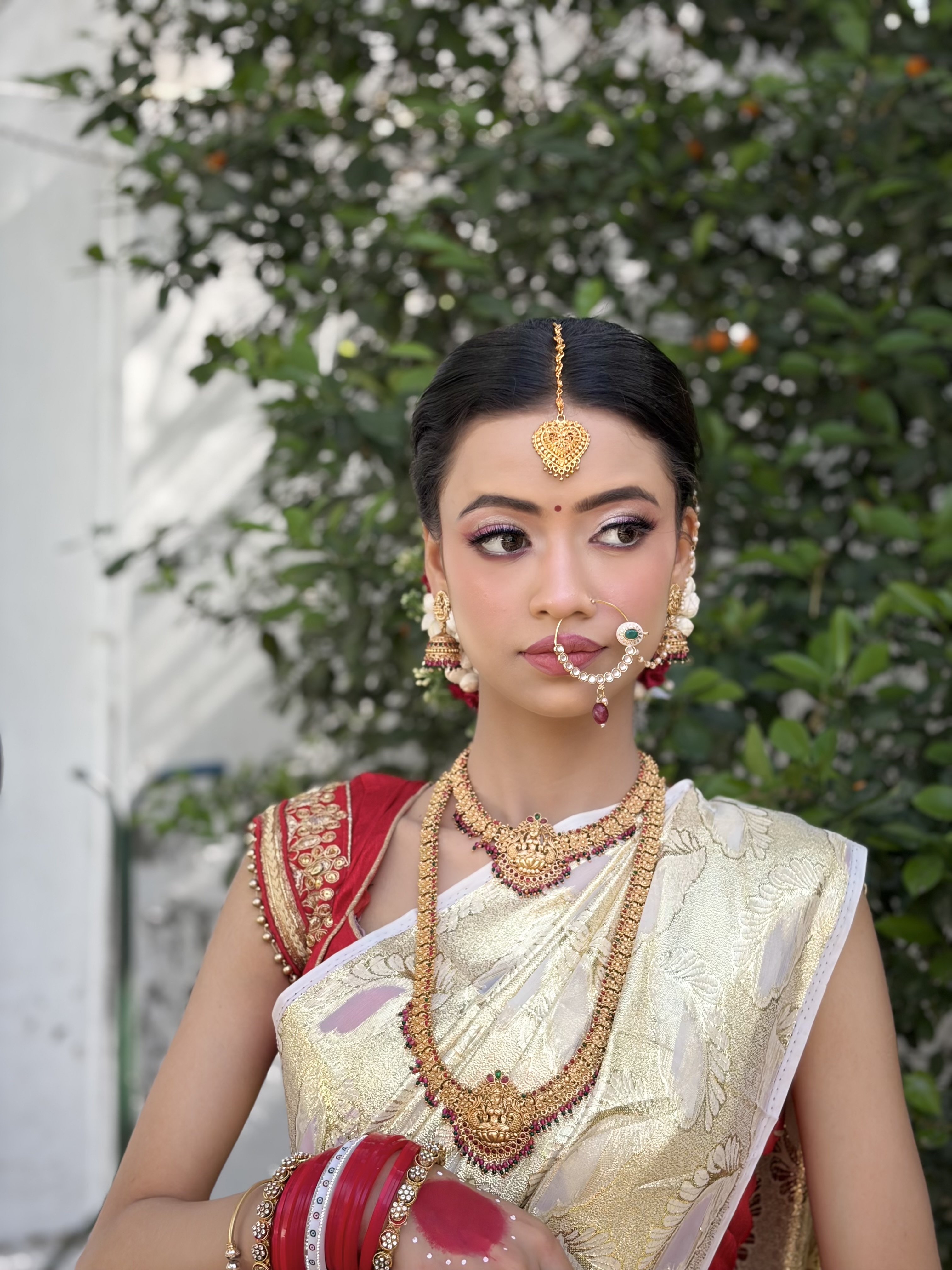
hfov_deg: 28.0
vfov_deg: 36.8
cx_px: 476
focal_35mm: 52
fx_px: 1907
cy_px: 635
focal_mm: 5.96
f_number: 1.6
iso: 32
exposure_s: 1/293
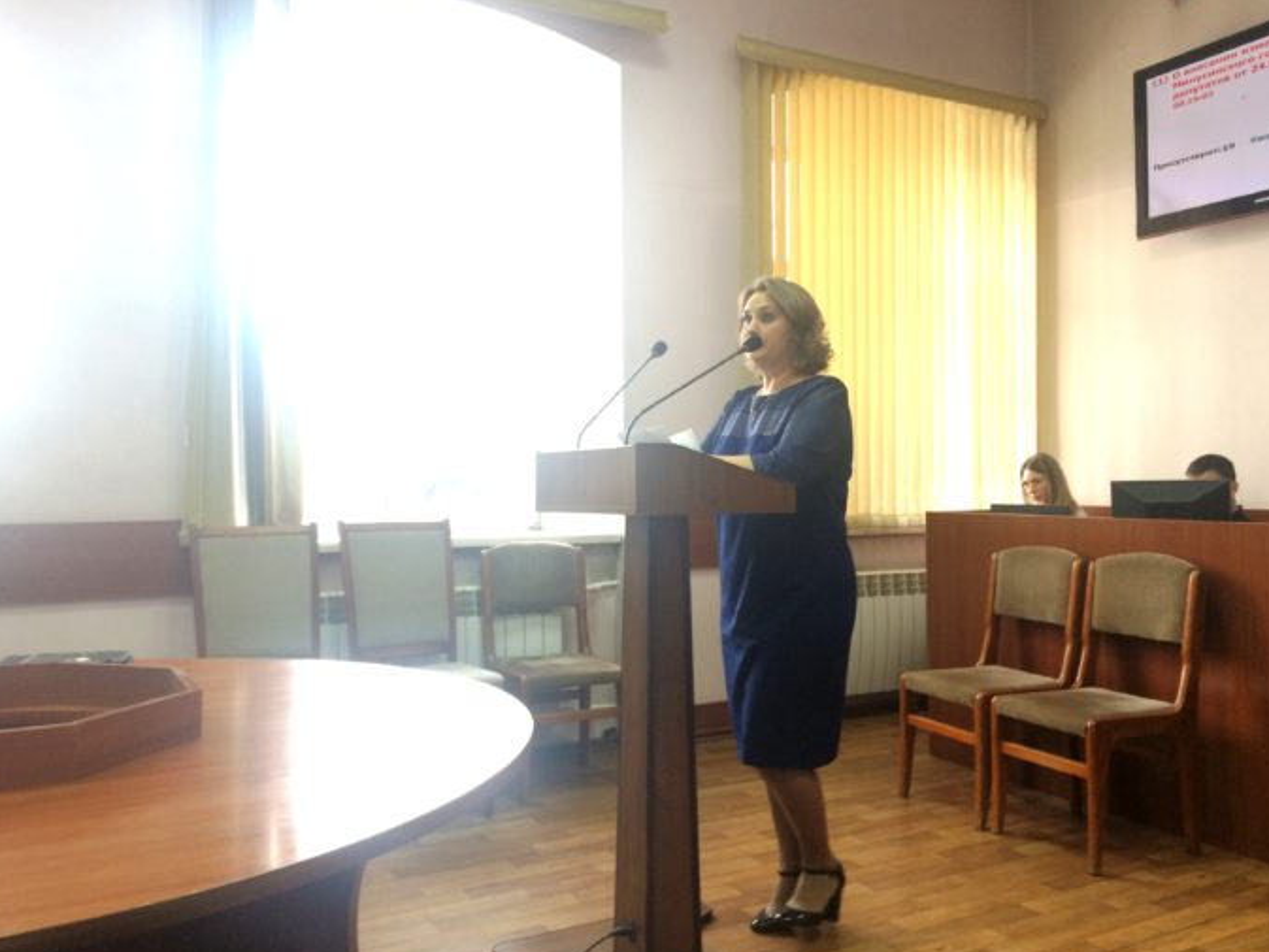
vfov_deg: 46.8
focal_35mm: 30
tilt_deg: +1.8
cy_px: 475
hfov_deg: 60.0
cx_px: 639
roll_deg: +1.3
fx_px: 1100
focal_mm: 4.15
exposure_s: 1/33
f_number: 2.2
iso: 125
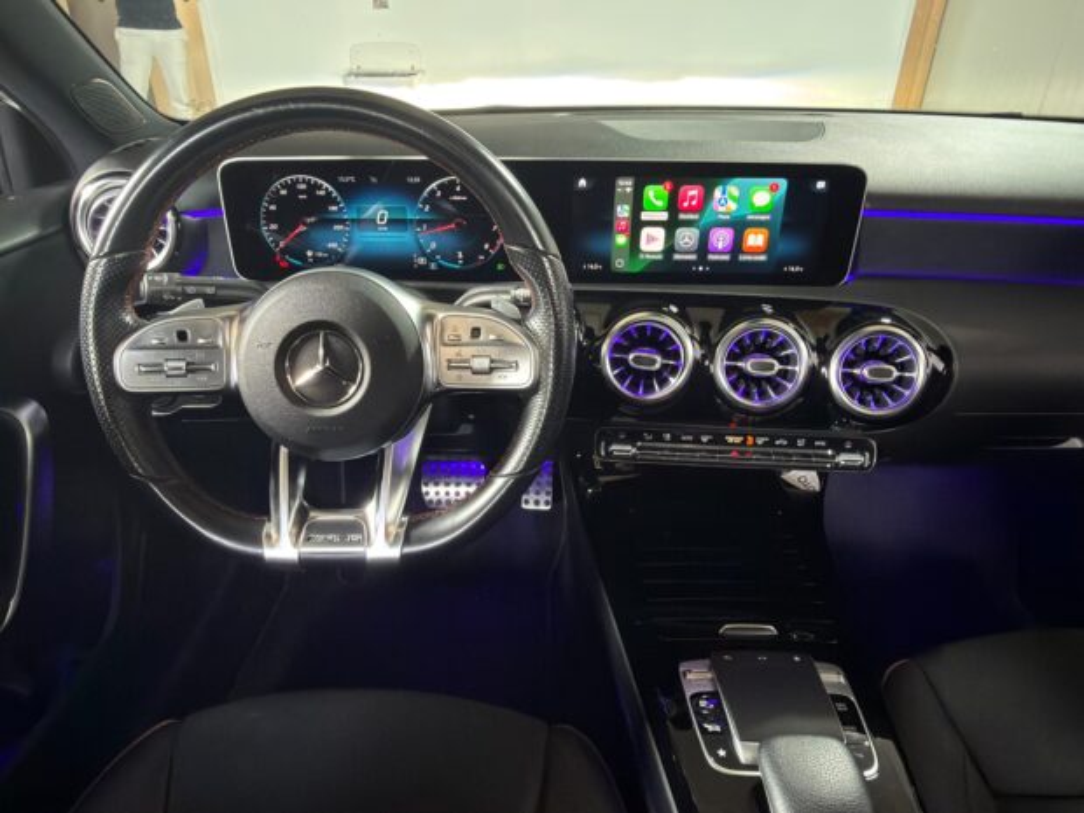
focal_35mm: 23
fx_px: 720
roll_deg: -0.1
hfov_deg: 73.9
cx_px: 542
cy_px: 406
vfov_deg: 58.9
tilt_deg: -29.4
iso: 500
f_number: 2.2
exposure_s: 1/17
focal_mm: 2.22
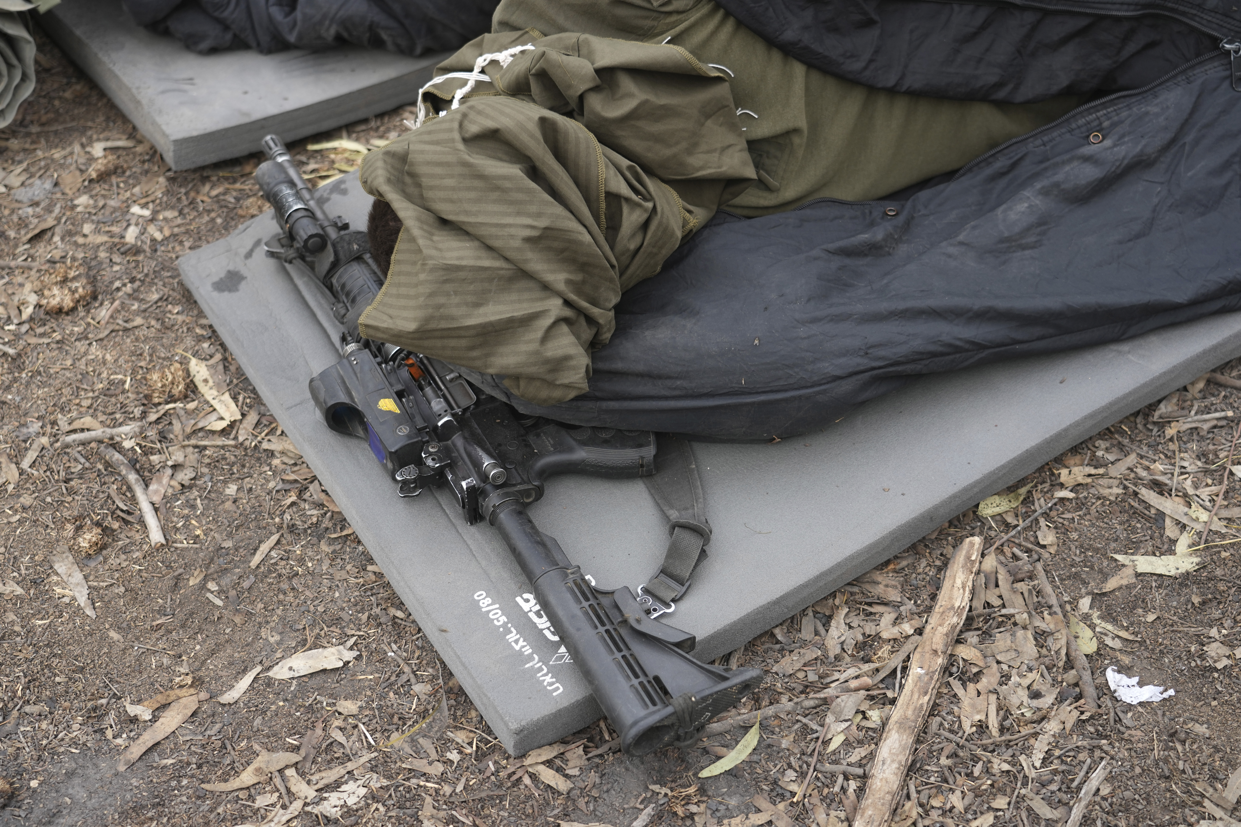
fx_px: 1586
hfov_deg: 42.7
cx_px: 620
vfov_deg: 29.2
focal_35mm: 46
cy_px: 414
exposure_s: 1/320
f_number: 4
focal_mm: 46
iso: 320
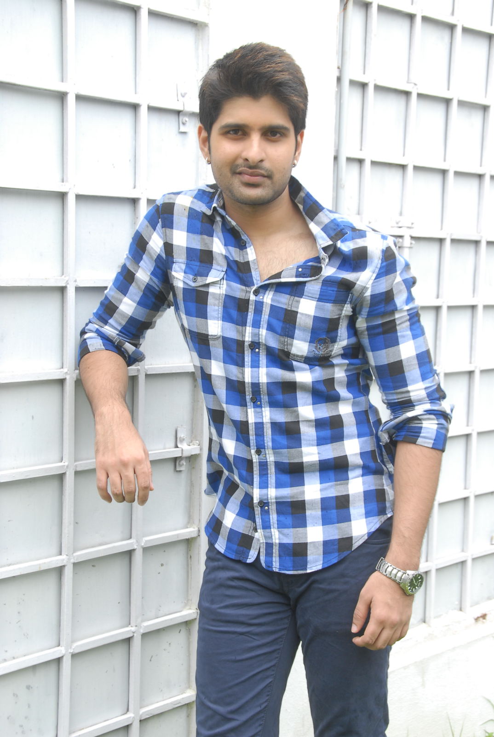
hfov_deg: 23.9
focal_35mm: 57
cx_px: 247
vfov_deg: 35.0
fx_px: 1168
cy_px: 368
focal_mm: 38
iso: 320
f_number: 8
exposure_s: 1/125
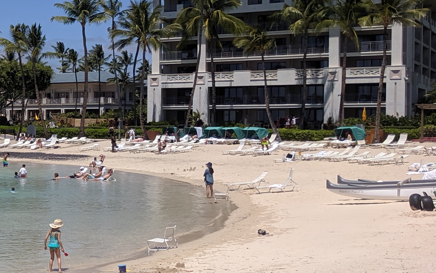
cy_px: 152
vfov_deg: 16.9
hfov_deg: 23.1
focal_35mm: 77
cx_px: -165
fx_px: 915
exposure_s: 1/3205
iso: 52
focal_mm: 4.67
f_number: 2
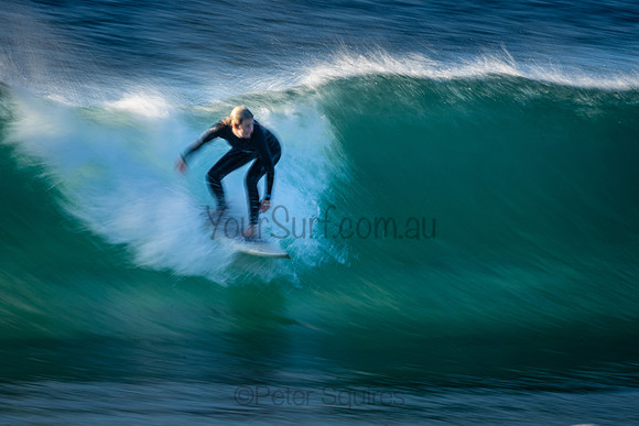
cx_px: 325
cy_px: 216
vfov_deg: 1.6
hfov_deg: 2.4
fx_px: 15204
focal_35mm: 856
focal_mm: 500
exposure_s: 1/15
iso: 100
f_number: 22
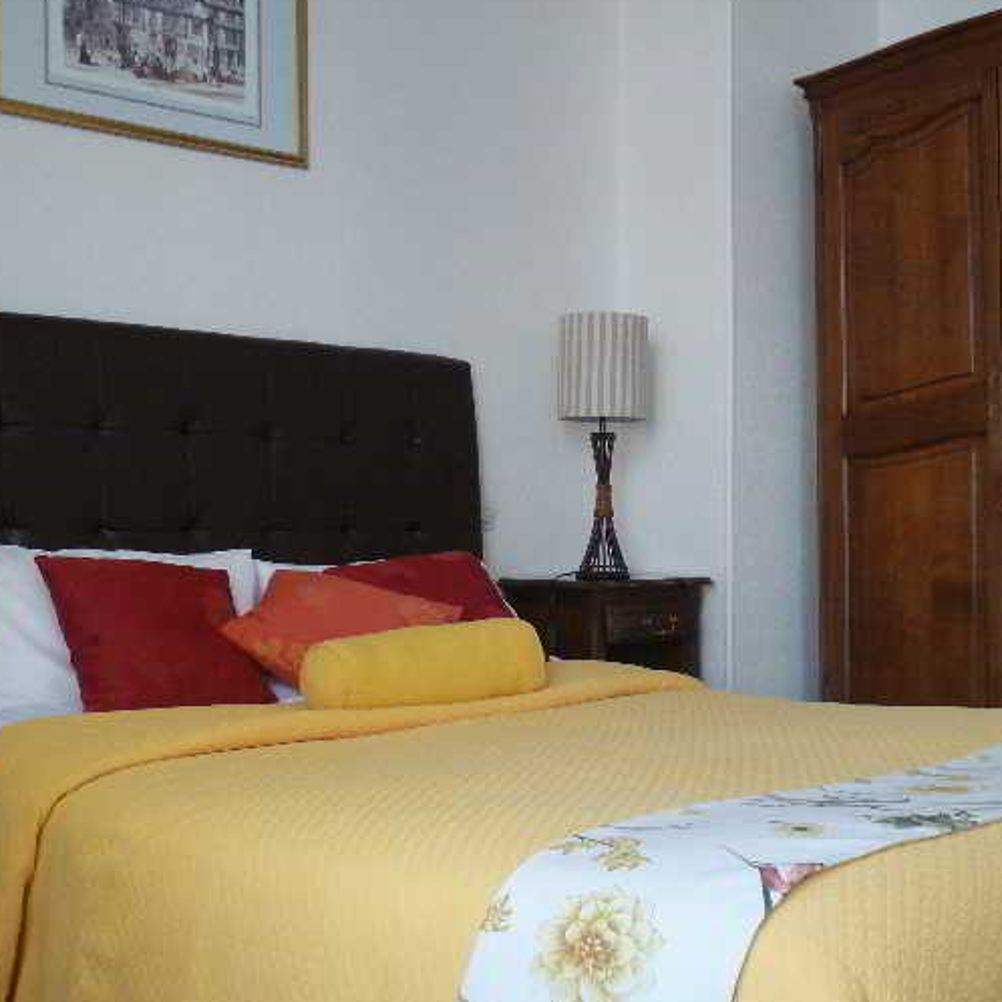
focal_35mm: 44
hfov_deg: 38.3
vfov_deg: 38.3
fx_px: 1441
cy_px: 525
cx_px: 549
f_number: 2.8
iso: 200
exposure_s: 1/30
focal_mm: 5.5
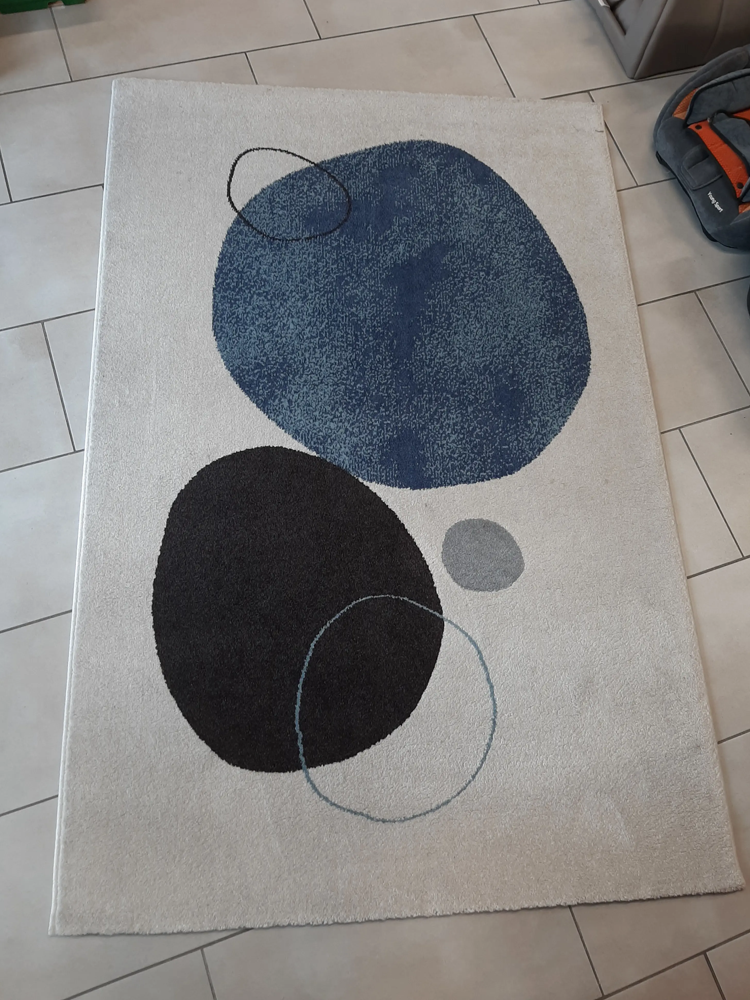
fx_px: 780
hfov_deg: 51.4
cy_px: 490
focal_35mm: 27
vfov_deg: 65.3
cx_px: 377
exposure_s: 1/50
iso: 40
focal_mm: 3.93
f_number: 1.7
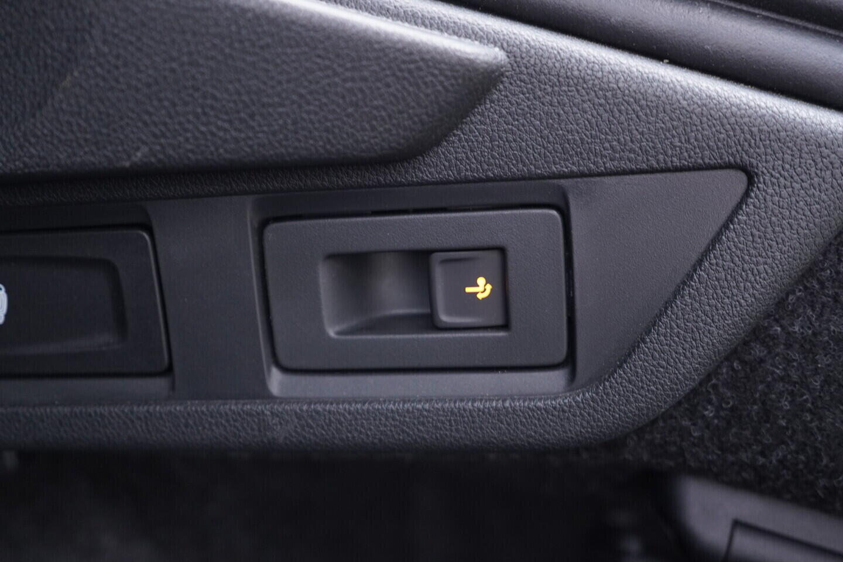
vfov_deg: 36.9
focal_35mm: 36
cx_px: 422
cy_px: 281
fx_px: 843
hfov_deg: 53.1
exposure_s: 1/40
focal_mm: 24
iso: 640
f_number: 2.8
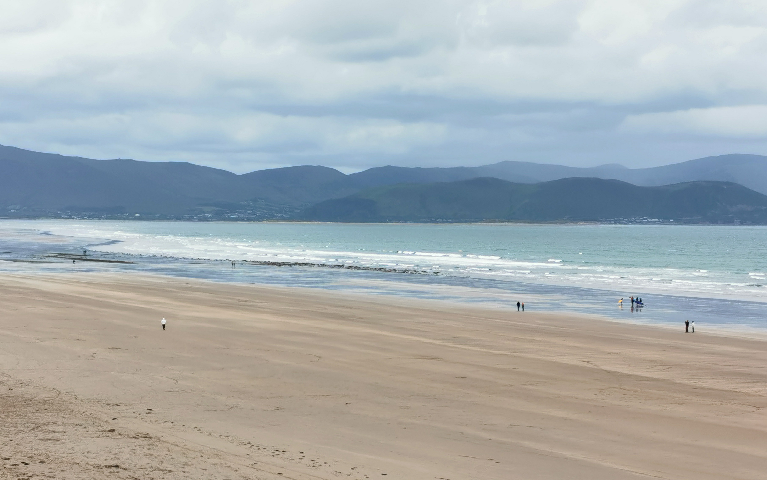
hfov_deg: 26.1
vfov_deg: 16.5
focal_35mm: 79
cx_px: 383
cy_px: 230
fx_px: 1651
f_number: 1.6
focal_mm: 5.56
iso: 50
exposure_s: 1/2632
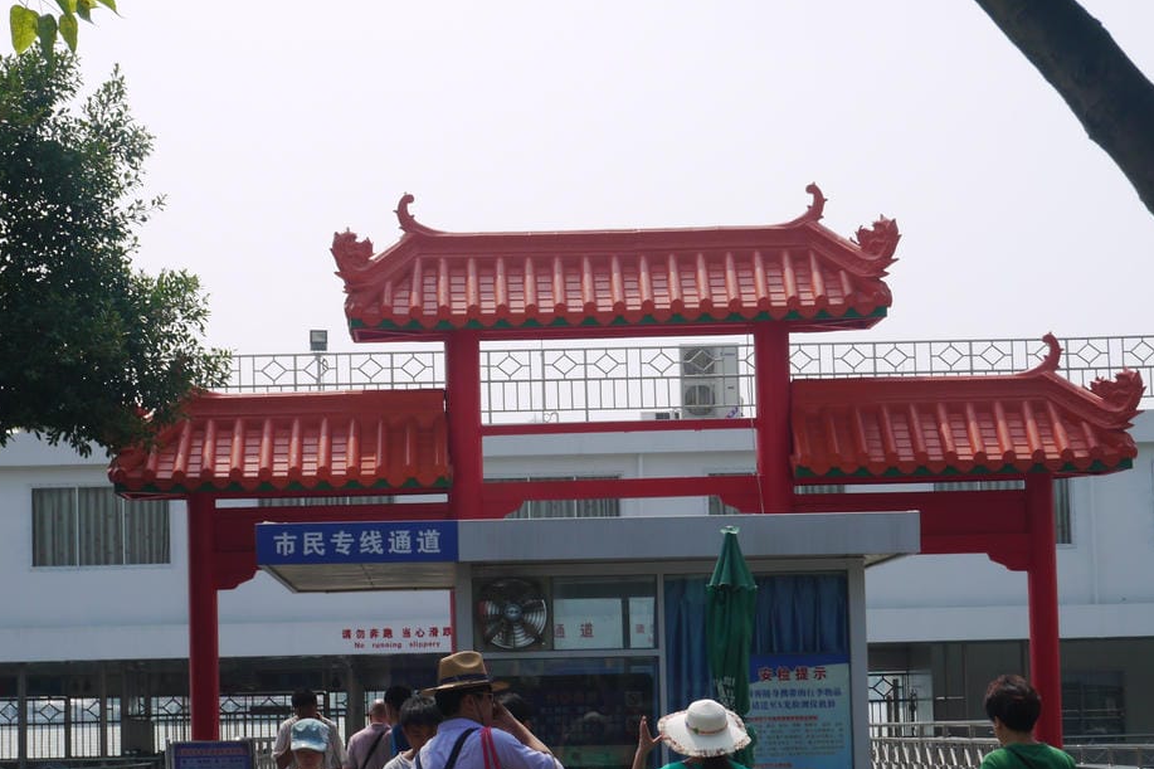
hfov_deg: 20.8
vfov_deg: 13.9
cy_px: 476
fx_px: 3141
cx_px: 493
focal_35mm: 98
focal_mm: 36
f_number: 10
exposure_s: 1/320
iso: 160
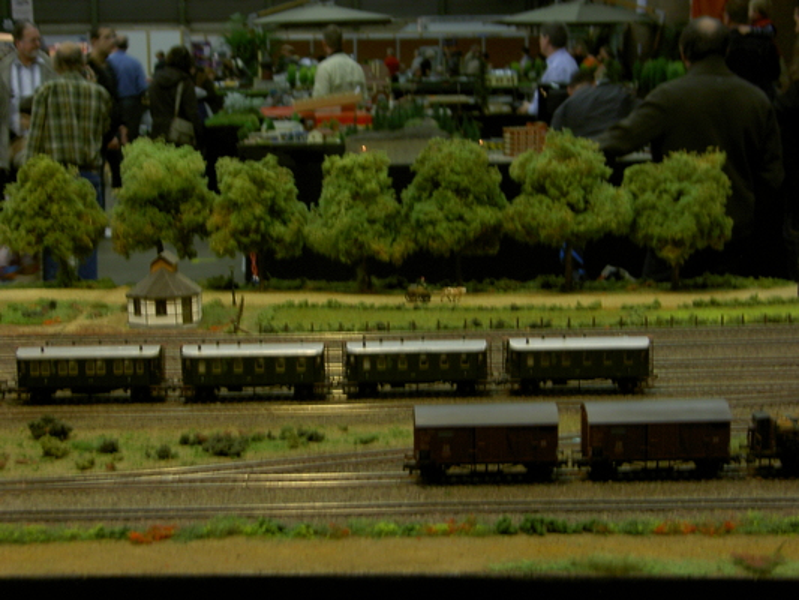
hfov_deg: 32.2
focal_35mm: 60
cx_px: 400
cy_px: 300
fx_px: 1385
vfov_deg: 24.4
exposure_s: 1/8
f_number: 3.8
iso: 50
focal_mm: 9.9
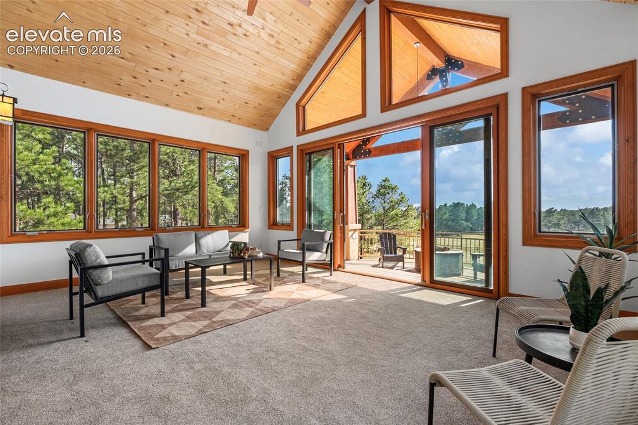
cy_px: 212
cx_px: 319
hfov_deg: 96.7
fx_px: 284
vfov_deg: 73.8
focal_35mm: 16
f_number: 8
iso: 200
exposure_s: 1/10
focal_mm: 16
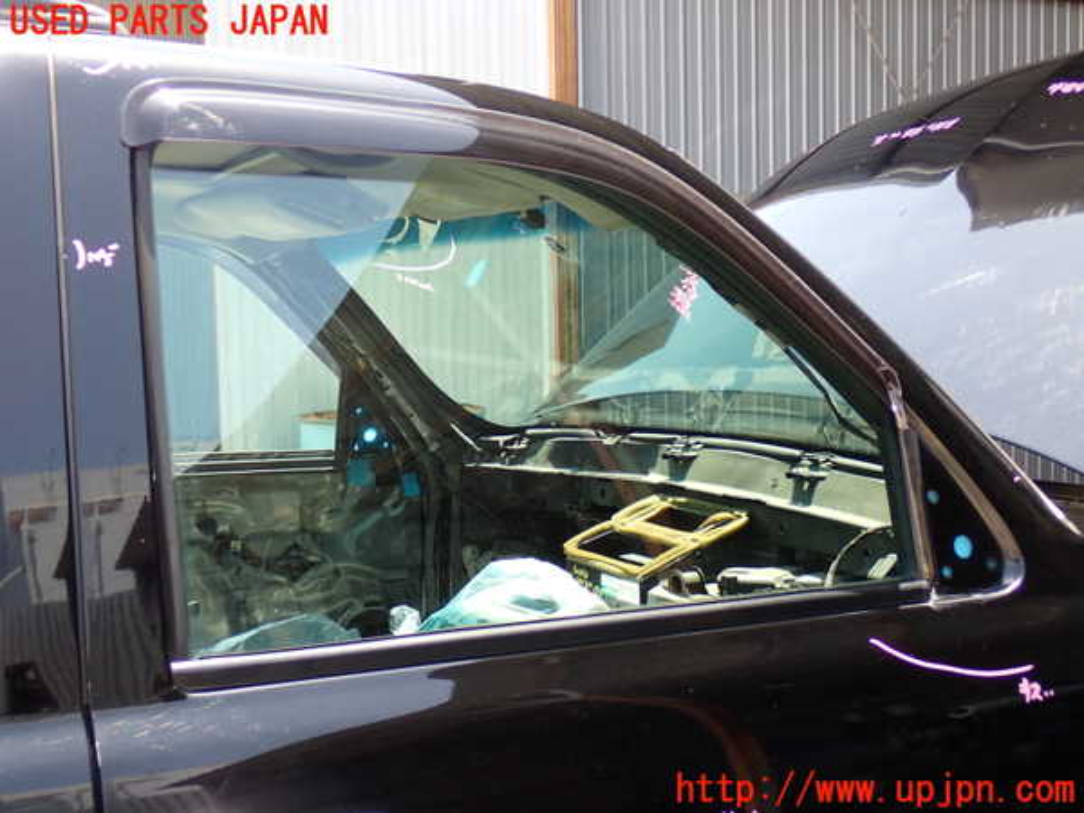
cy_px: 406
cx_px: 542
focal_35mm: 47
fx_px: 1472
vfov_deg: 30.9
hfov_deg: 40.4
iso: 100
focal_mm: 8.4
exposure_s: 1/125
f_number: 3.1
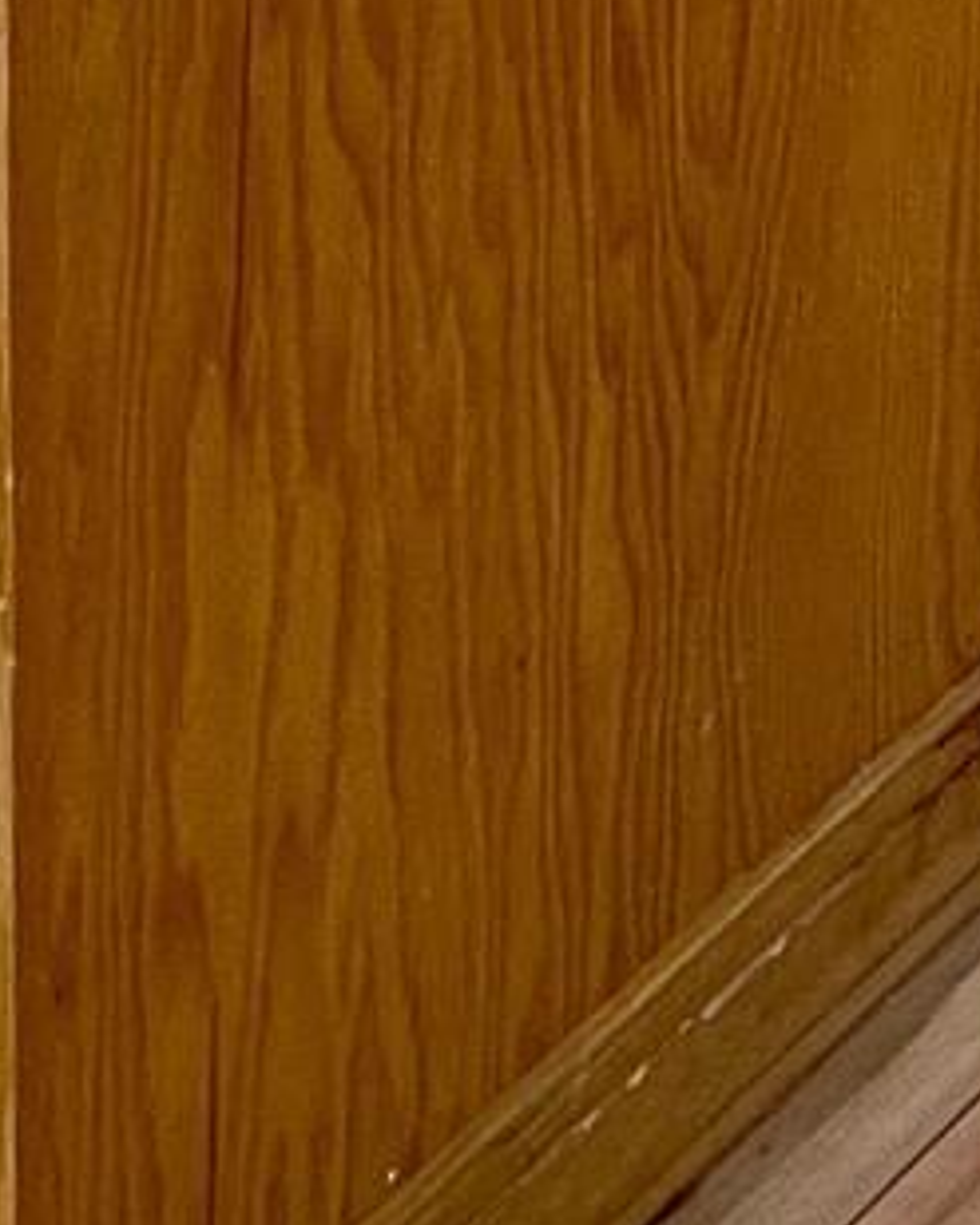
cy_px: -2157
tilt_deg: -9.8
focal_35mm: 158
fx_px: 5731
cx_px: 397
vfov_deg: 9.9
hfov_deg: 9.8
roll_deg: -0.4
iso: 320
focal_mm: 5.1
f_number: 1.6
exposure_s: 1/60
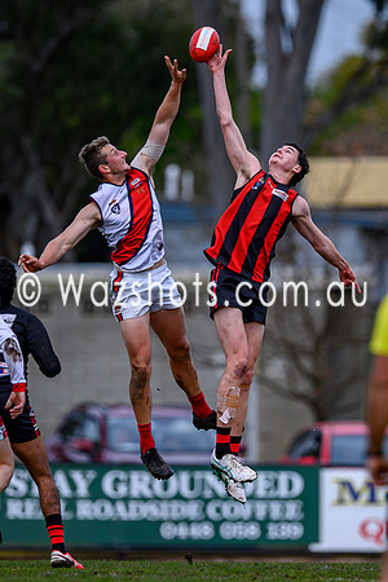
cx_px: 243
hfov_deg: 1.4
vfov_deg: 2.1
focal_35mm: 975
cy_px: 274
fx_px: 15760
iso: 220
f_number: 4
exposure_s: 1/1250
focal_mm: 500
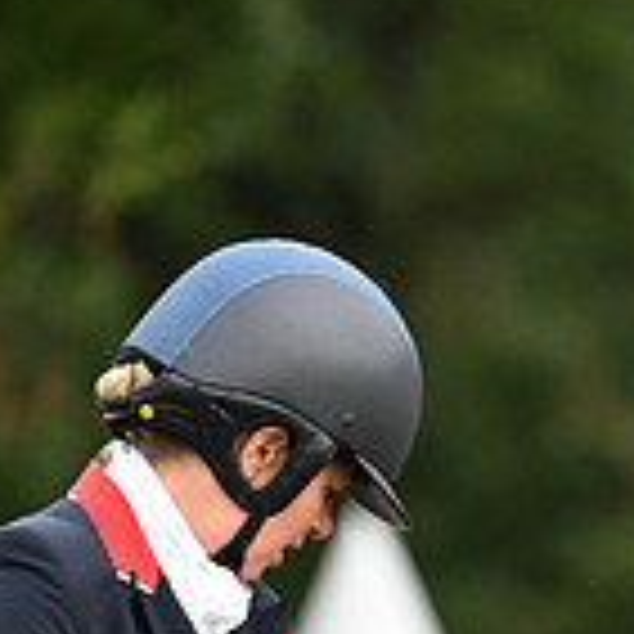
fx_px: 18877
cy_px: 623
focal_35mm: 911
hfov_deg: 1.9
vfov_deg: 1.9
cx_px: 1210
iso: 2200
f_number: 5.6
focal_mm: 260
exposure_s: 1/1000
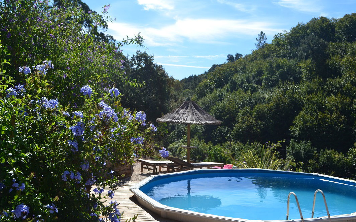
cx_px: 178
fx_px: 359
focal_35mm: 37
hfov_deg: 52.8
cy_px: 117
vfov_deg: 34.4
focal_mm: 24
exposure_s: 1/400
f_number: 11
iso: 400
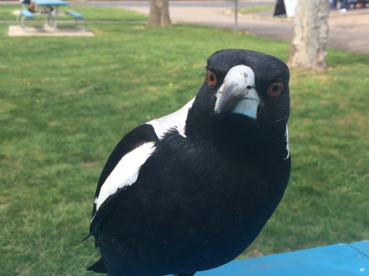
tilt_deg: -26.2
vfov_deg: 29.6
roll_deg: +0.1
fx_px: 512
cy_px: 218
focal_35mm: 48
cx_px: 182
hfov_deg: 39.7
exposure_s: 1/695
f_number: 2.2
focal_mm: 4.15
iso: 32
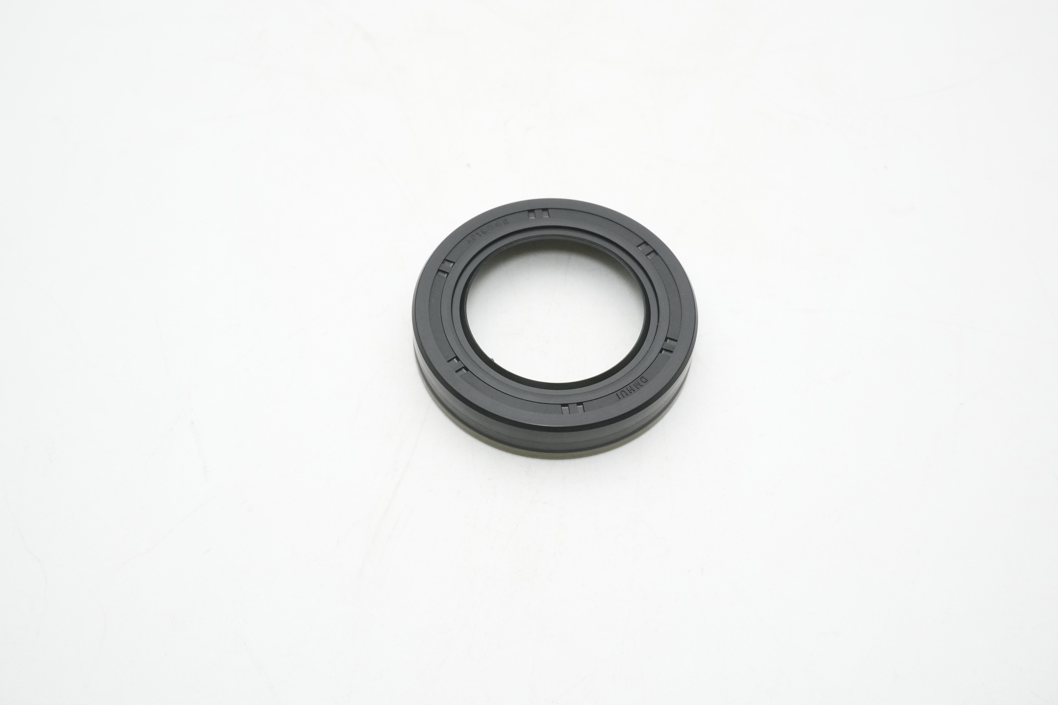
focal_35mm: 45
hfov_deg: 43.6
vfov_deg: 29.9
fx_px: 1322
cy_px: 352
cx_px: 529
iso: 2000
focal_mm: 30
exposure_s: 1/160
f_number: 11
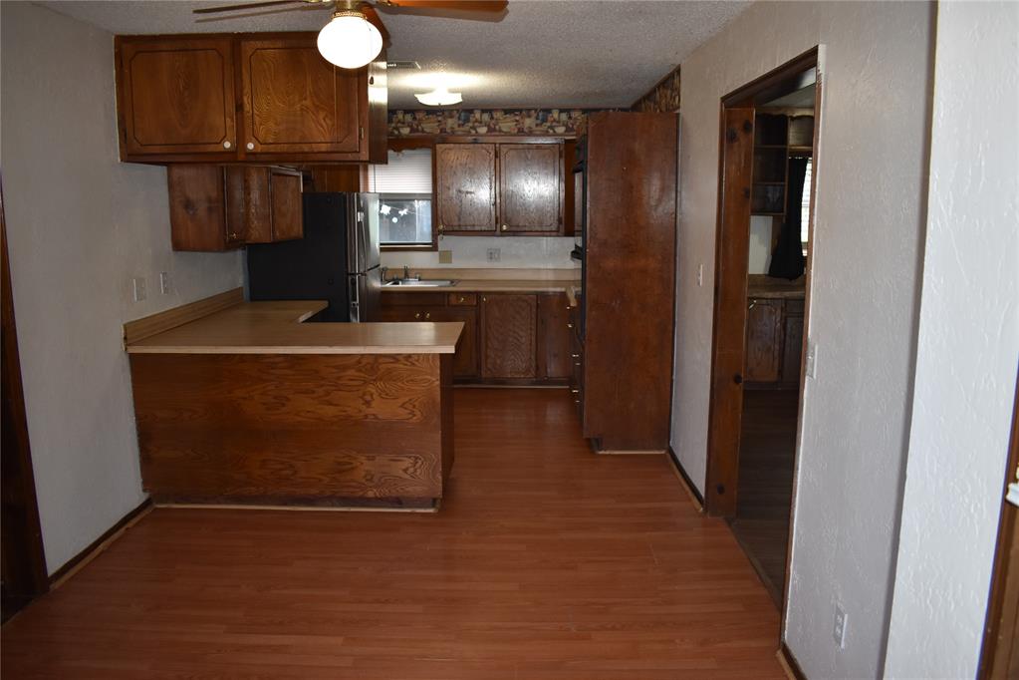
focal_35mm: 27
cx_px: 510
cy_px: 340
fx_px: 764
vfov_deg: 47.9
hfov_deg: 67.4
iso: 800
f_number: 3.5
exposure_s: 1/160
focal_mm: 18
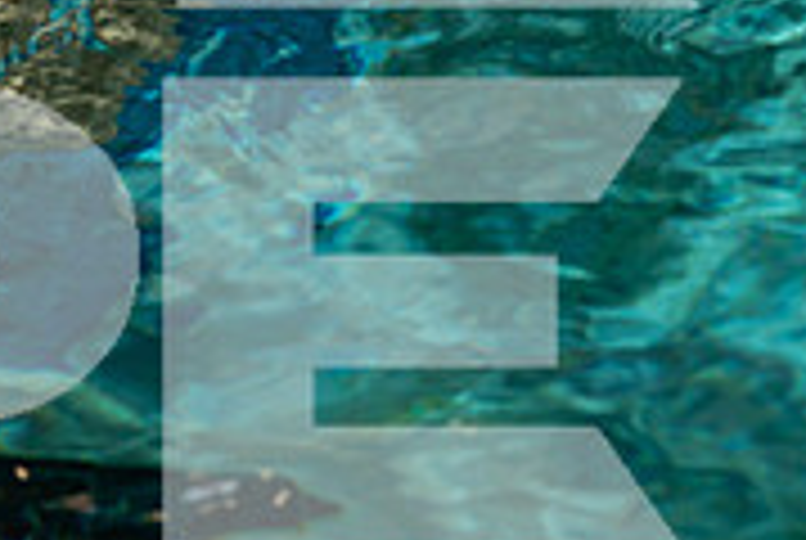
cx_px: -450
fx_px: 3117
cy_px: -227
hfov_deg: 13.7
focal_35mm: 139
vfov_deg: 9.7
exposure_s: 1/250
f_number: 4
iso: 100
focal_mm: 43
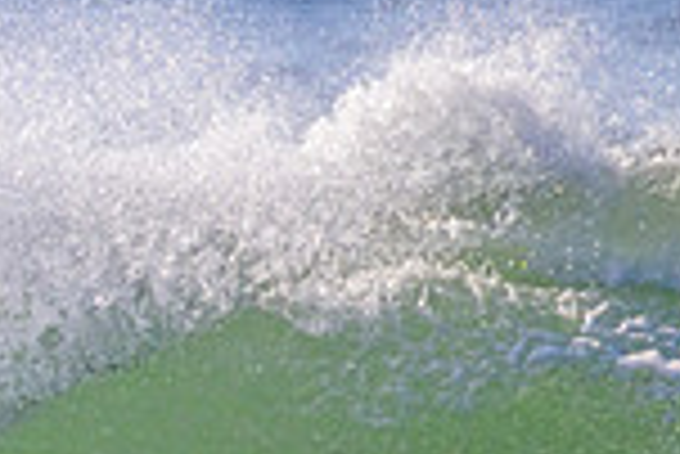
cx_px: -473
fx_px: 57968
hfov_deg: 0.7
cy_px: 573
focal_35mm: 3066
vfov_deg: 0.4
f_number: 11
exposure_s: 1/2000
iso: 1000
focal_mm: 800
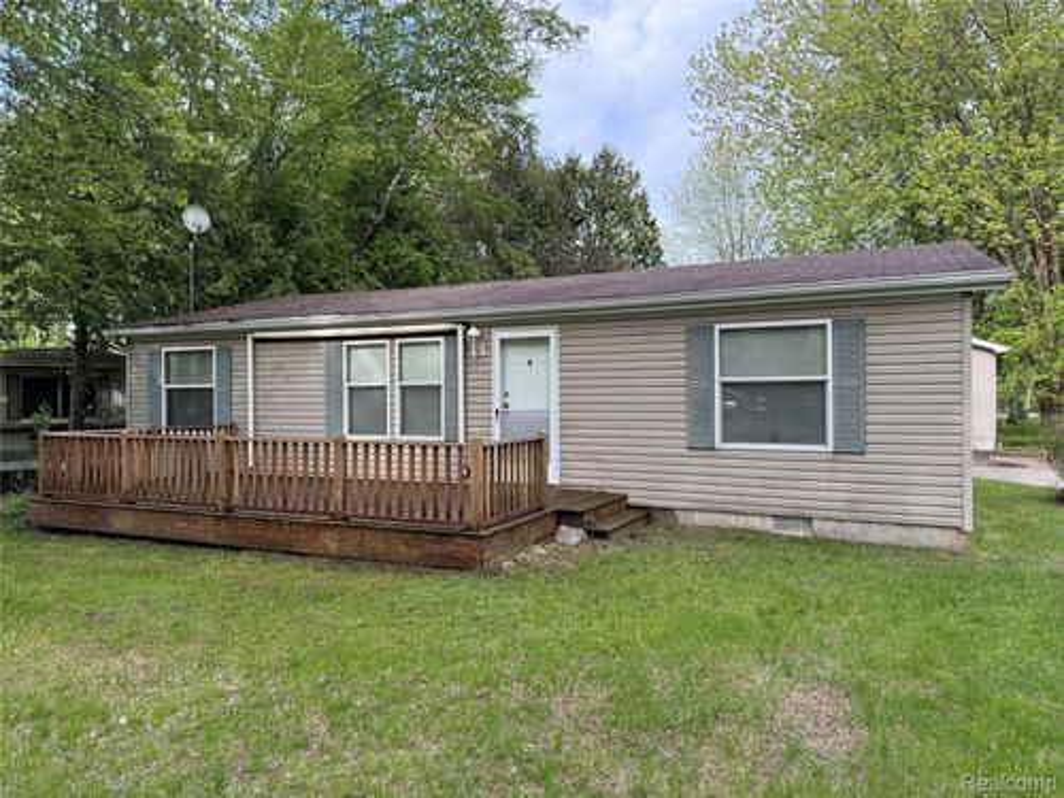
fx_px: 738
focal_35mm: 24
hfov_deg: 71.6
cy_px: 399
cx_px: 532
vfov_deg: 56.8
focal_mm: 6.76
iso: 100
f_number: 1.78
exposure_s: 1/805
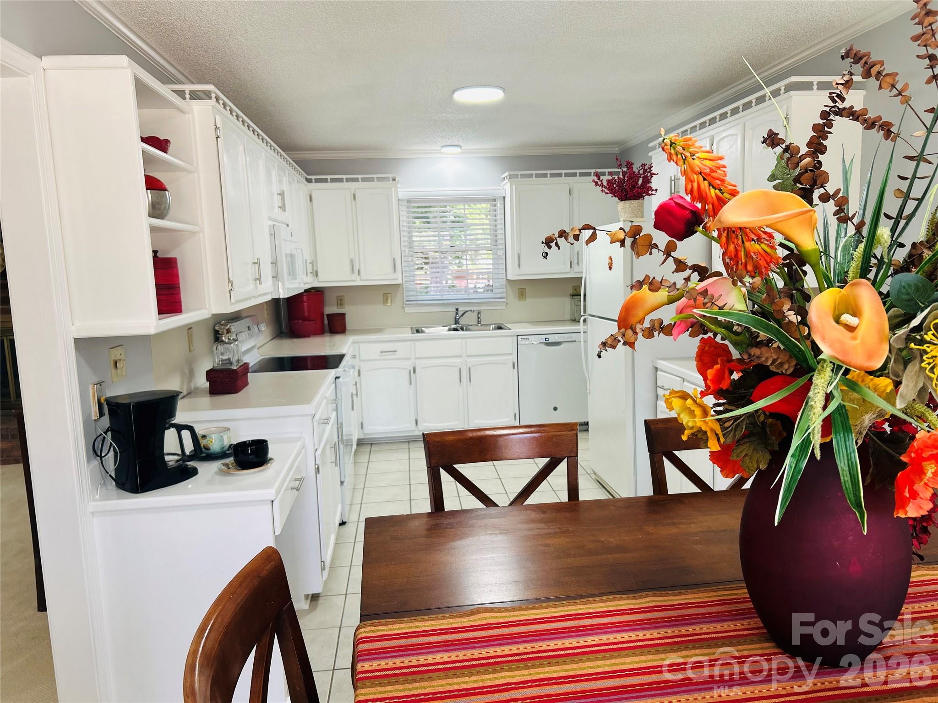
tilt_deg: -7.4
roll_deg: +2.0
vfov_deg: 53.1
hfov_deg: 67.3
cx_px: 469
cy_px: 352
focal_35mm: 26
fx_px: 705
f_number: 1.5
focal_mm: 5.7
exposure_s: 1/121
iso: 80
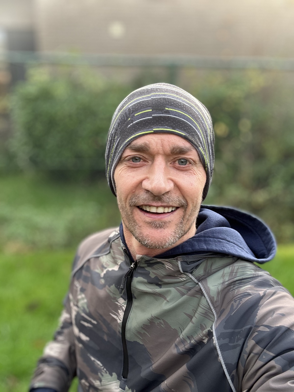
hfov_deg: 46.8
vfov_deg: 60.0
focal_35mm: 30
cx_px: 147
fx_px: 340
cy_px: 196
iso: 32
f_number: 1.9
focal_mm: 2.69
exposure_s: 1/121
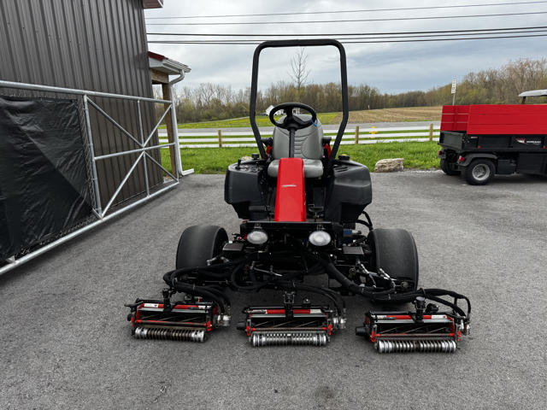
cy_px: 205
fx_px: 379
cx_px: 274
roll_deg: +1.2
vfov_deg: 56.8
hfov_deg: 71.6
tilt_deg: -14.0
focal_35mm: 24
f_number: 1.78
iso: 64
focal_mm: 6.76
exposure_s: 1/223
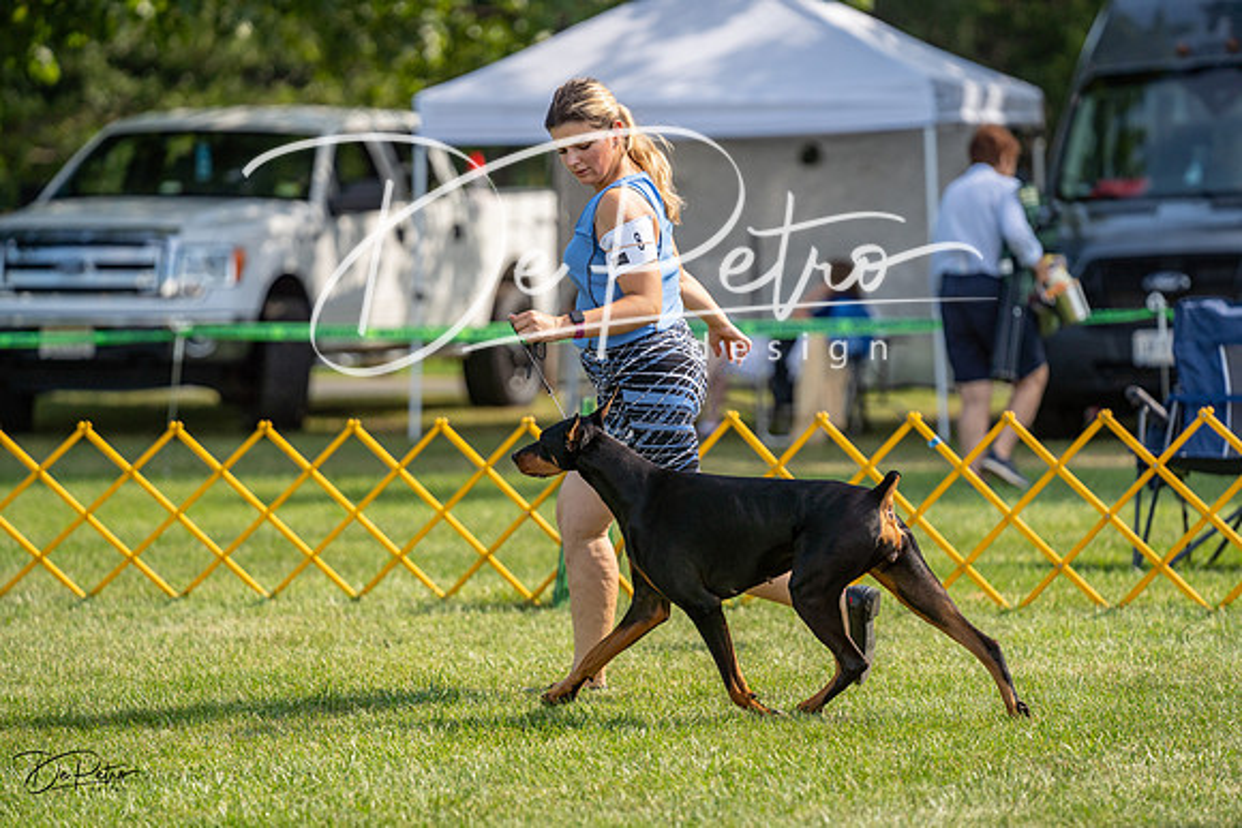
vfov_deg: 6.9
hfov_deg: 10.3
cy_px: 414
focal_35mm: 200
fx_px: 6901
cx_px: 621
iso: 200
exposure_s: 1/1600
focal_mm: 200
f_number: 3.5
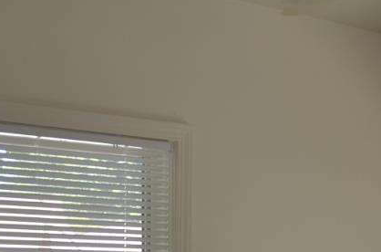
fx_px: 1023
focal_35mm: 97
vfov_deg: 13.1
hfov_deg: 20.1
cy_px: 400
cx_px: 427
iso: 200
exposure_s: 1/160
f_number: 3.5
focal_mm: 18
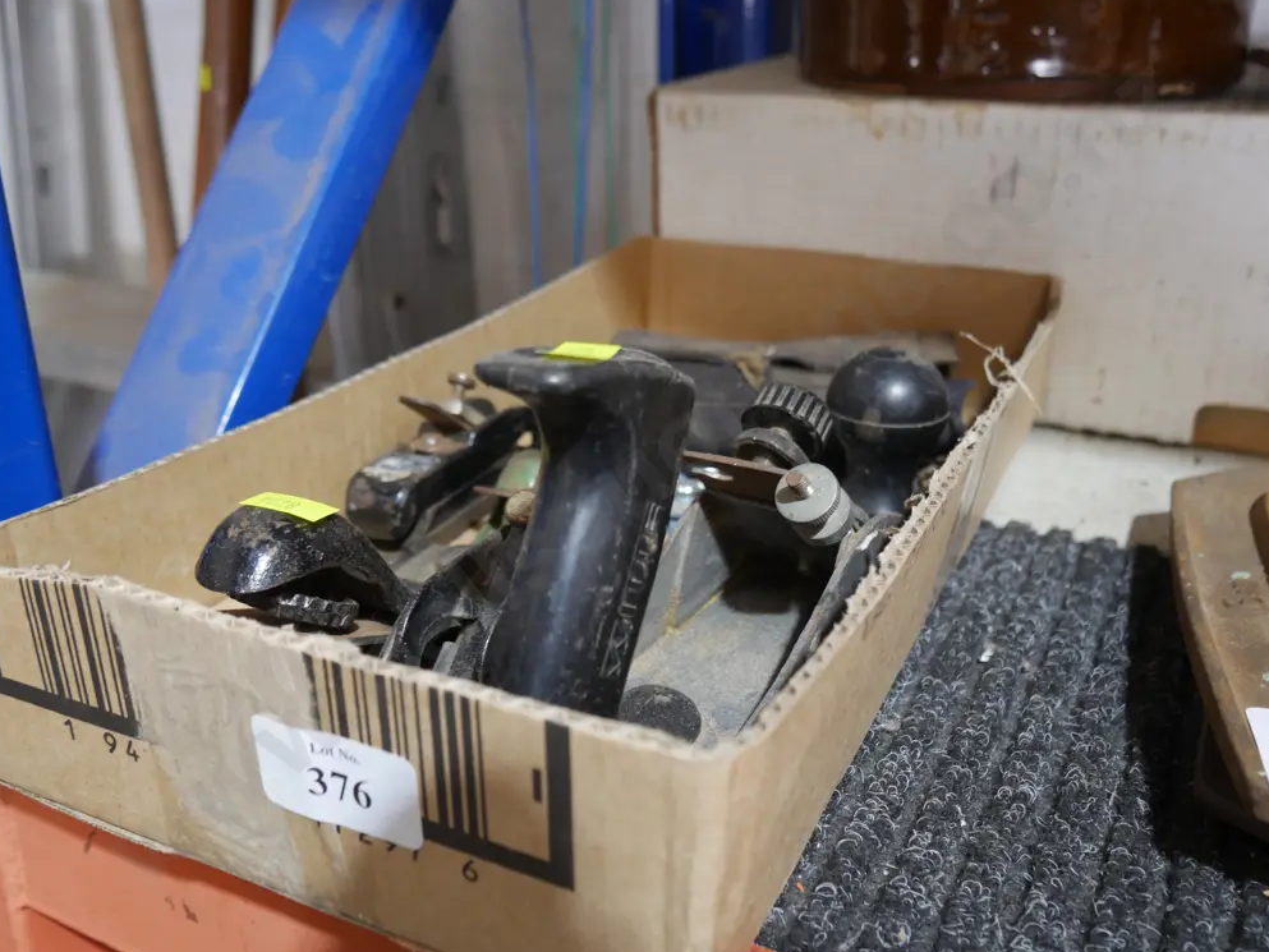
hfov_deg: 55.3
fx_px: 1210
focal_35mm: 33
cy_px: 477
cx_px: 644
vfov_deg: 43.0
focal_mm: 16
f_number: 3.6
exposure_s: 1/60
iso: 800
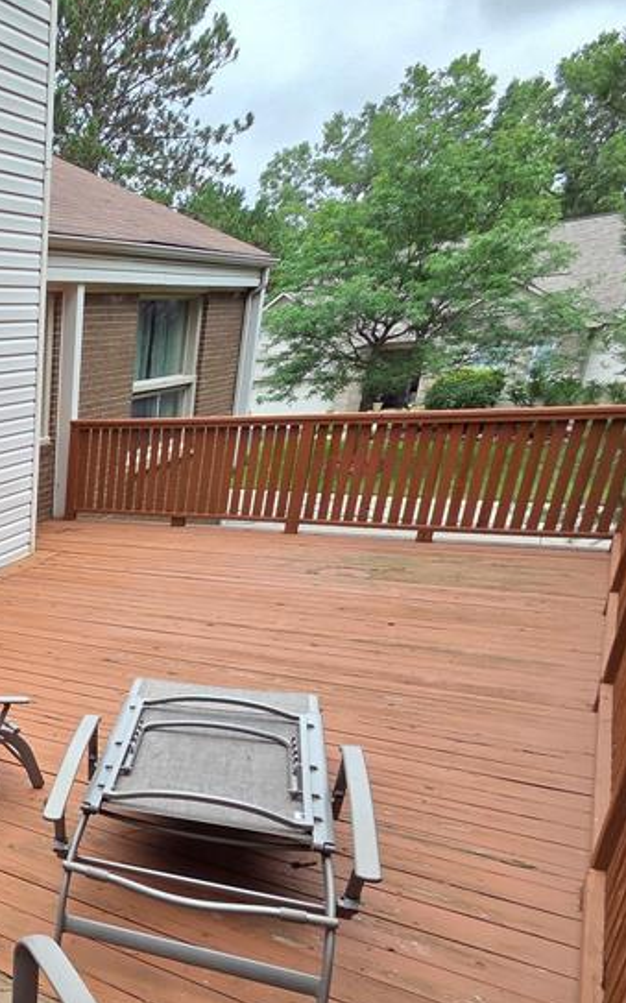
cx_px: -218
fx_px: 710
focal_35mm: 26
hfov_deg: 32.9
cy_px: 685
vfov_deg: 68.1
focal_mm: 2.2
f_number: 2.2
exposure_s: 1/335
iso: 50
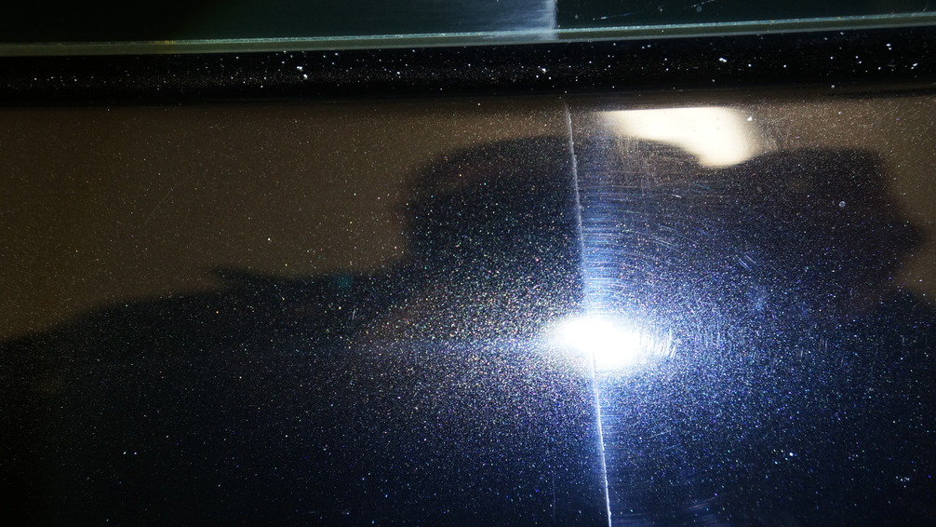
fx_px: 1229
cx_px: 461
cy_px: 315
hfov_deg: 41.7
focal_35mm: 50
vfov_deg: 24.1
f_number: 4
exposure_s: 1/60
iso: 640
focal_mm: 31
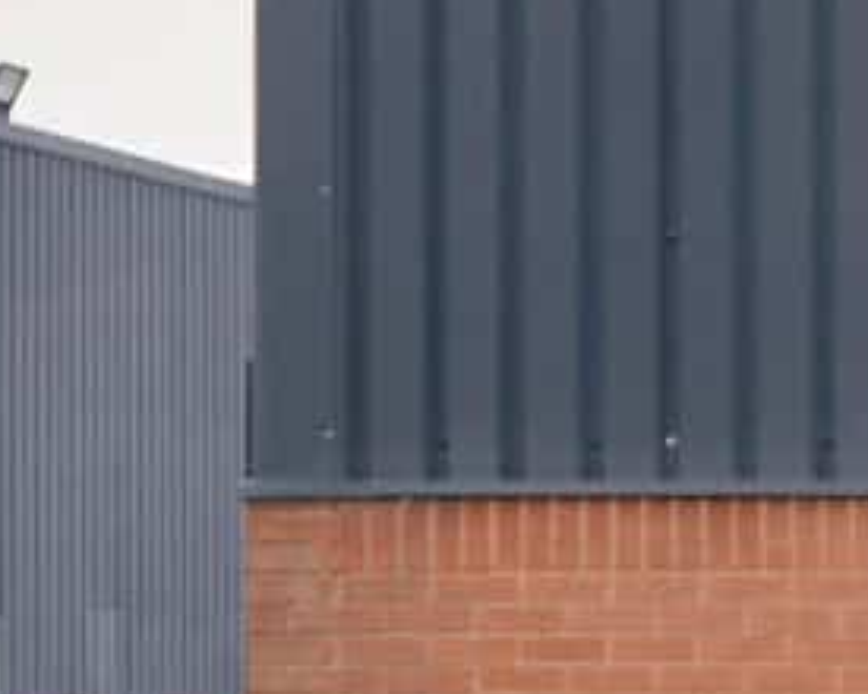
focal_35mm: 229
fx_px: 5883
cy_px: 789
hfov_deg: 7.2
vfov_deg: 6.7
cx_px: 2888
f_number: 5.6
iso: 400
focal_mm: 35
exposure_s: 1/20
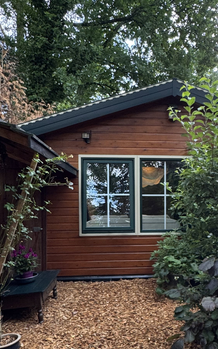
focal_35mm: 33
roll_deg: +0.8
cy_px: 207
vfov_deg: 57.8
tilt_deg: -0.1
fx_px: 314
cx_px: 147
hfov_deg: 37.9
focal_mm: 2.22
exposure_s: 1/99
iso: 100
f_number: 2.2
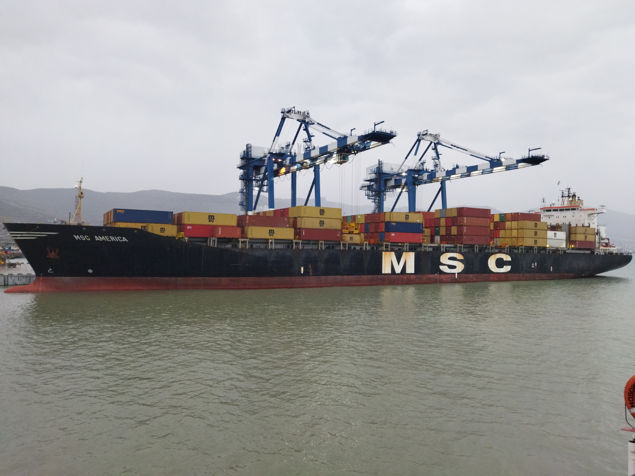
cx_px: 318
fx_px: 495
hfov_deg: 65.3
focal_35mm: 27
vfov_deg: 51.4
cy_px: 238
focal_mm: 4.71
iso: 188
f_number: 1.79
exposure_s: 1/60
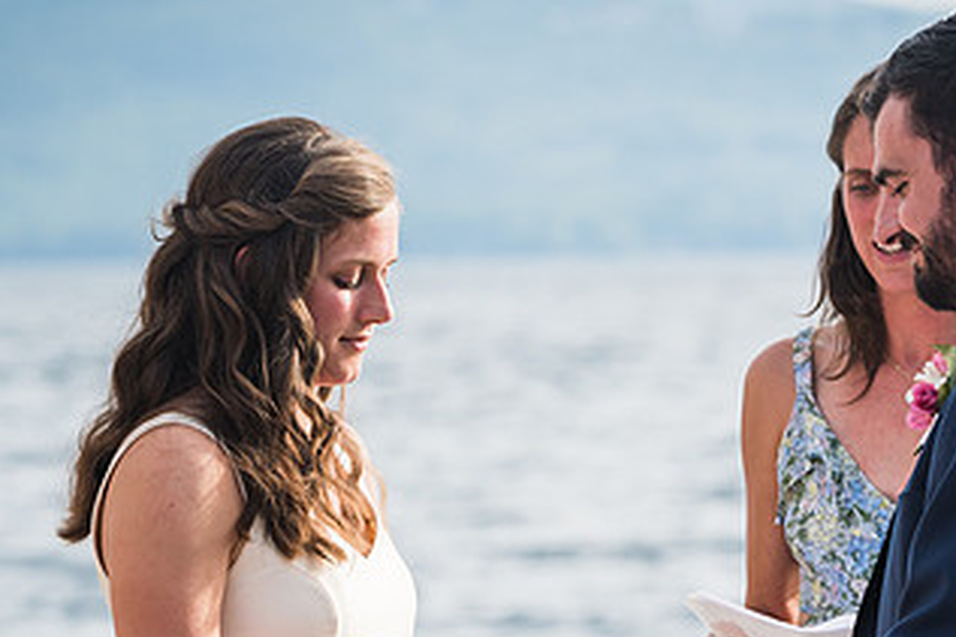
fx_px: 8015
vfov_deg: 4.5
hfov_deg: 6.8
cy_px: 512
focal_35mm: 302
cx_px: 630
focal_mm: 110
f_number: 4
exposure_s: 1/800
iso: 200
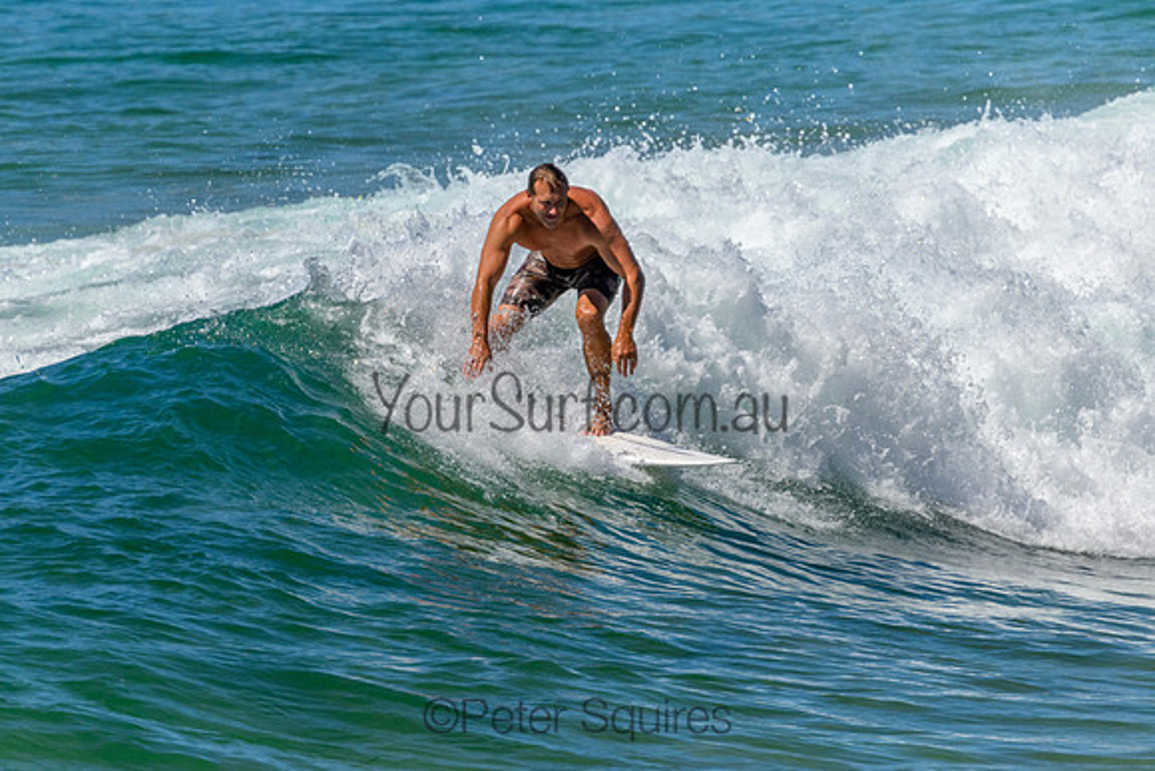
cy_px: 426
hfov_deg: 1.9
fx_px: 35317
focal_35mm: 1101
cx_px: 576
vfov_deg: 1.3
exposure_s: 1/2000
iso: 640
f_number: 11
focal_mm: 800
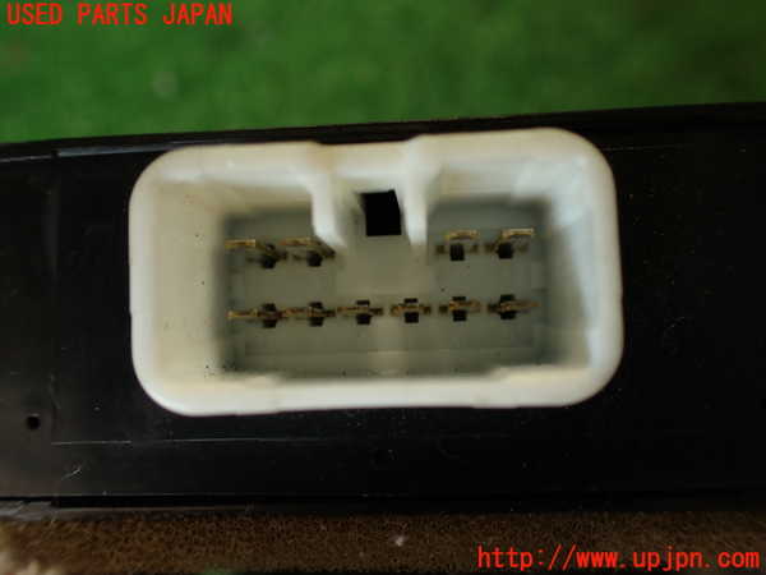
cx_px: 383
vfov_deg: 46.8
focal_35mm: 30
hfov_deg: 60.0
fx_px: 664
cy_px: 288
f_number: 2.3
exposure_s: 1/60
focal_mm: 5.4
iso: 125
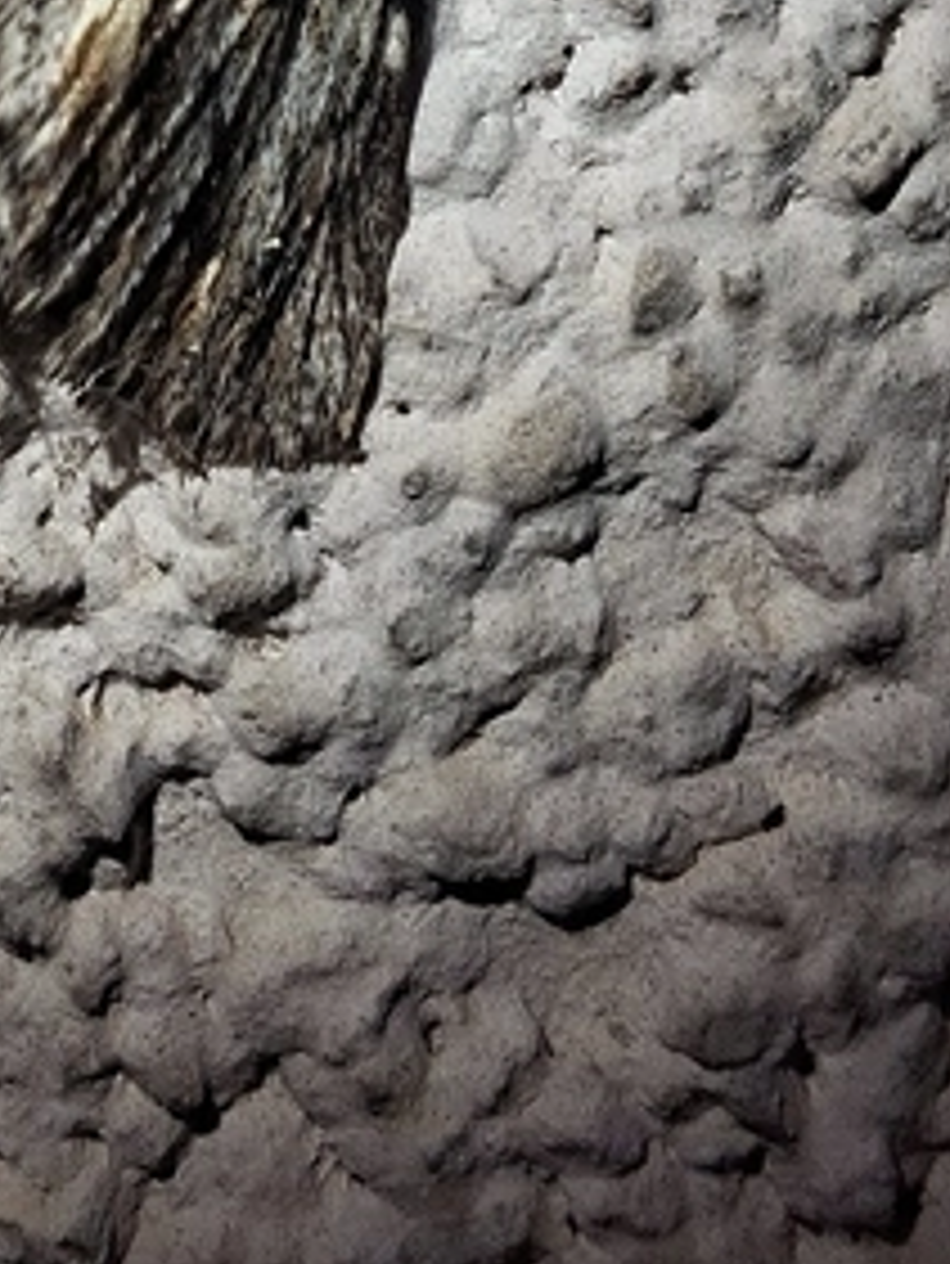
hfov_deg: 25.1
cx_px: 140
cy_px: -157
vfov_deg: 30.0
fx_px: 2084
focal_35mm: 57
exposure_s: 1/176
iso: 40
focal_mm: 2.13
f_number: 2.4
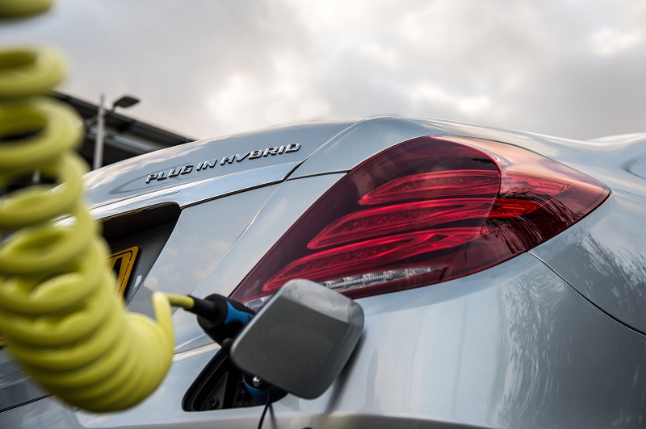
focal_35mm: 48
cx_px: 323
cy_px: 214
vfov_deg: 28.0
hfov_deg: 41.1
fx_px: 861
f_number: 5
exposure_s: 1/640
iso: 320
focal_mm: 48
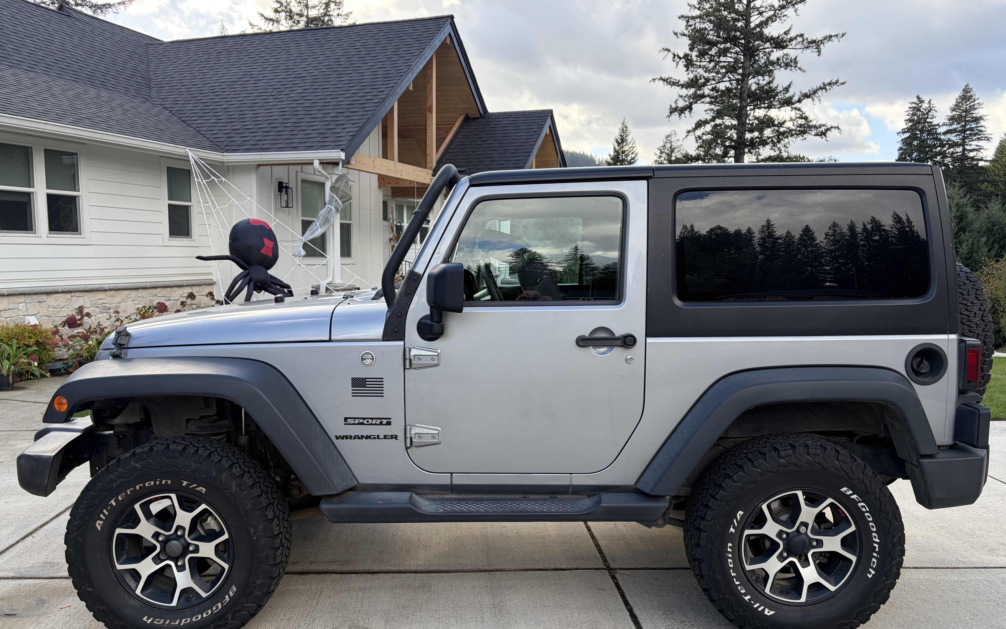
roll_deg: -0.6
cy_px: 338
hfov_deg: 66.5
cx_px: 510
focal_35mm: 28
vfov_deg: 44.5
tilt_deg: -6.1
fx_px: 768
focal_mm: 5.96
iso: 64
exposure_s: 1/764
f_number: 1.6
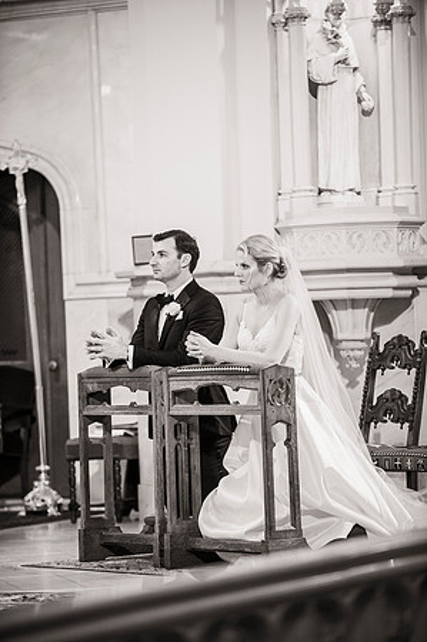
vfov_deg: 14.7
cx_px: 214
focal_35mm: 140
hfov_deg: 9.8
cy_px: 321
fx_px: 2496
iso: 1600
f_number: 2.8
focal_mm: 140
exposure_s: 1/160
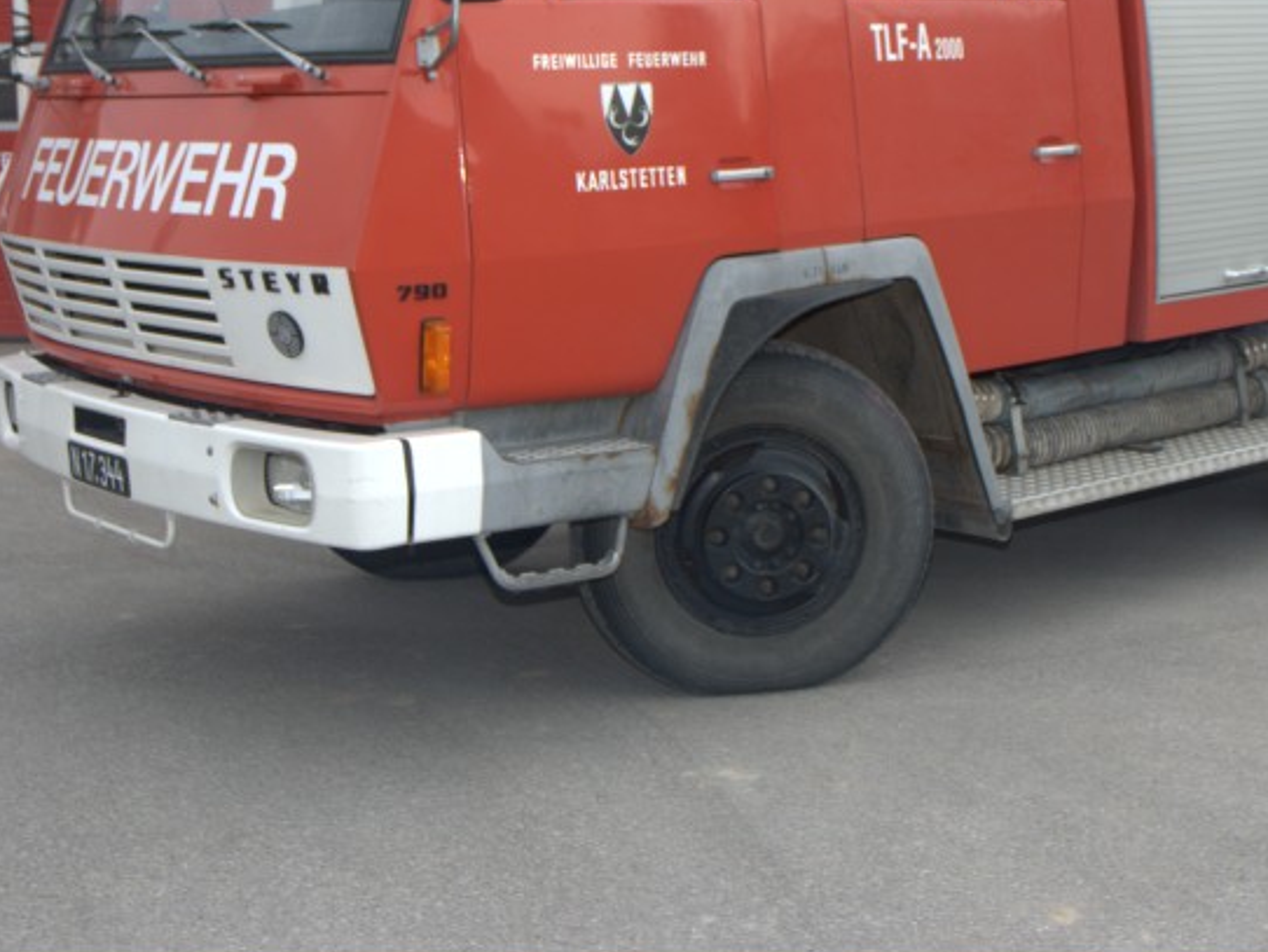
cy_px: 171
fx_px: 2199
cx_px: 842
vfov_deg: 24.0
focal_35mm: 60
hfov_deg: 31.9
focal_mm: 22
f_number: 5.6
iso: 100
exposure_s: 1/125
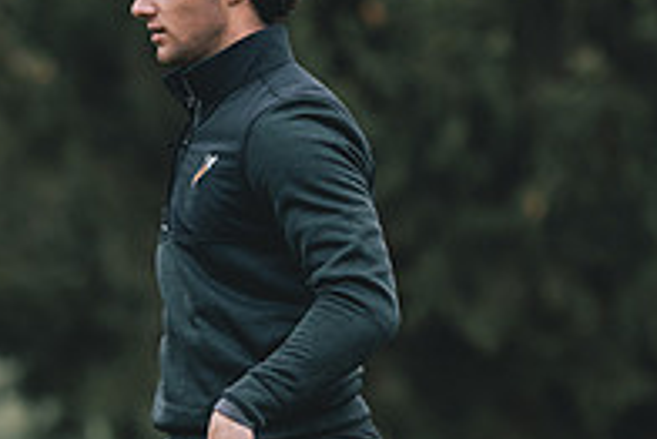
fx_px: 7798
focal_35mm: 427
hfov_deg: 4.8
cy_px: 464
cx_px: 355
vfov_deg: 3.2
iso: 640
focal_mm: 139
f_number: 2.8
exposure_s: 1/3200
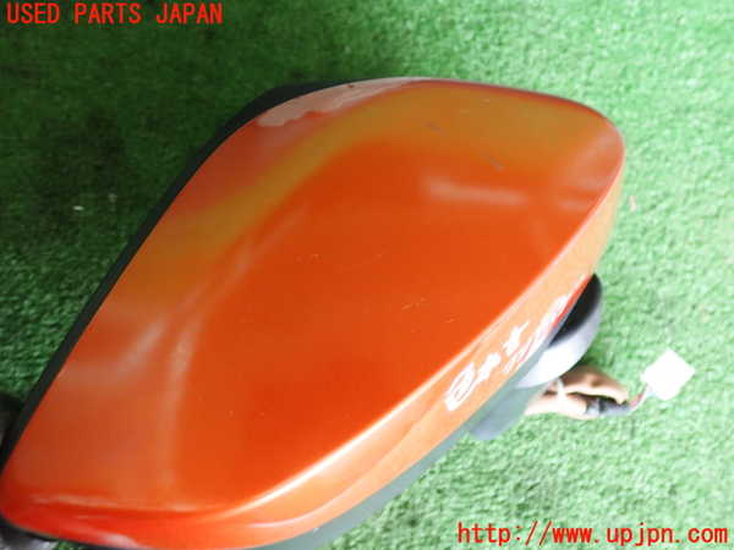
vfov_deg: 46.8
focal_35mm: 30
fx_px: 636
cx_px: 367
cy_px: 275
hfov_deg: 60.0
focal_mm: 5.4
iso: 200
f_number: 2.3
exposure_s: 1/50
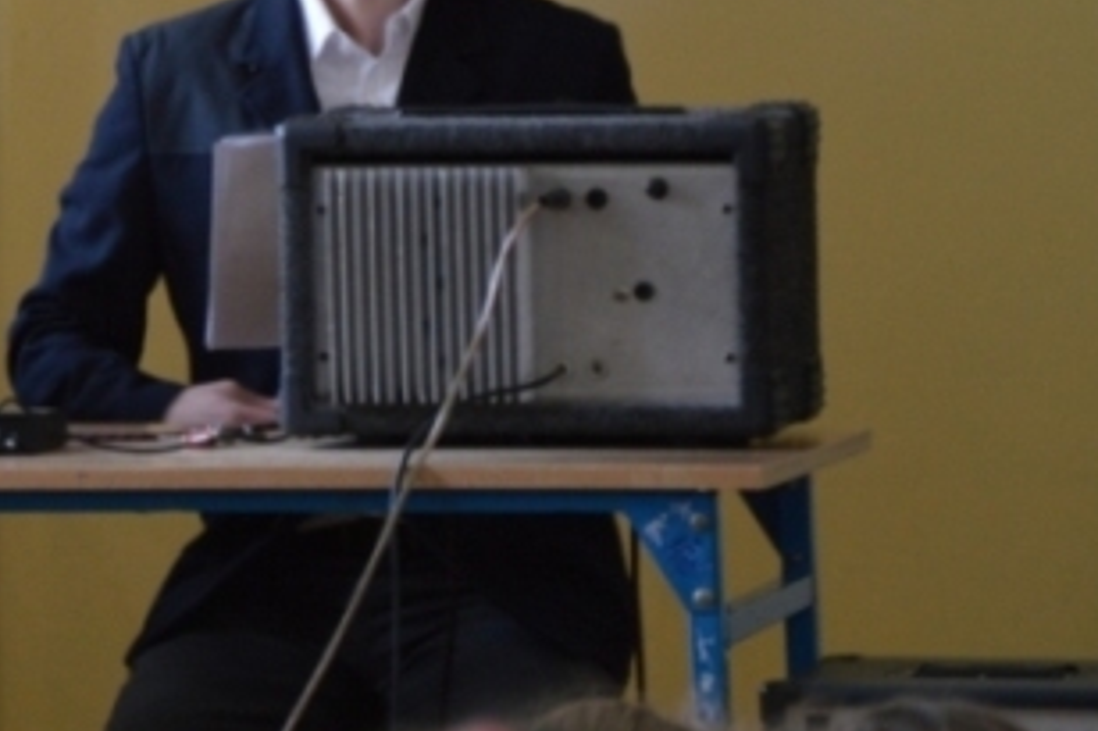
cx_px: -207
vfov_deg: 3.2
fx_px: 12935
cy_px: -114
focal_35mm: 424
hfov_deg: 4.8
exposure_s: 1/60
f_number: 5.6
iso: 450
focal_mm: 105
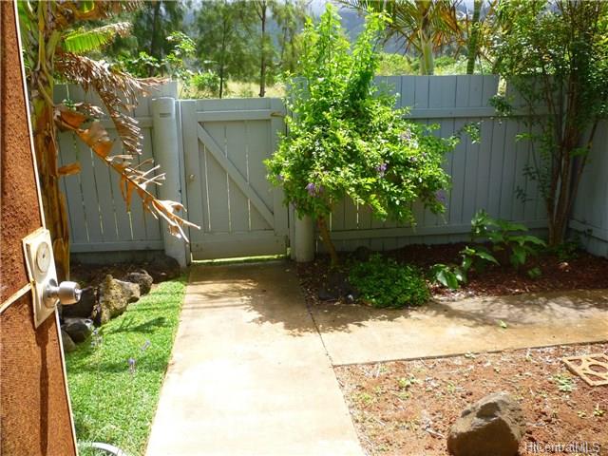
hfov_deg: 61.7
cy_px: 228
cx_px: 304
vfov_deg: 48.2
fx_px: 509
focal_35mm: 29
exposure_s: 1/250
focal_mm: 5.2
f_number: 3.3
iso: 80
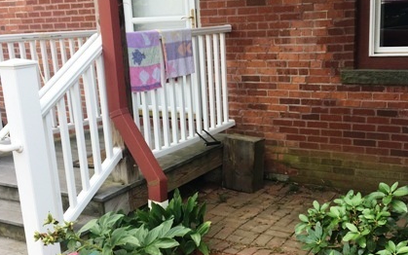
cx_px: 227
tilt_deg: -15.1
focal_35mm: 47
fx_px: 523
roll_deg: +1.4
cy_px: 149
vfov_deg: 27.4
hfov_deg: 42.6
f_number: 2.2
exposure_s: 1/274
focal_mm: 4.15
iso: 25
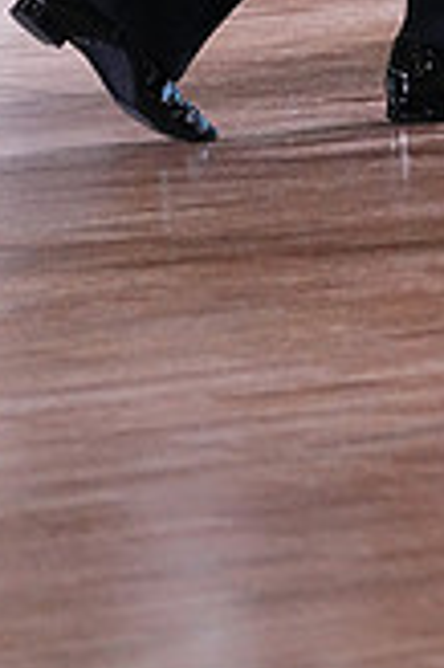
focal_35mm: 708
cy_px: -497
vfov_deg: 2.9
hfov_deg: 1.9
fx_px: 13125
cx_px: 695
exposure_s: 1/400
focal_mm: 200
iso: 10000
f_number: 5
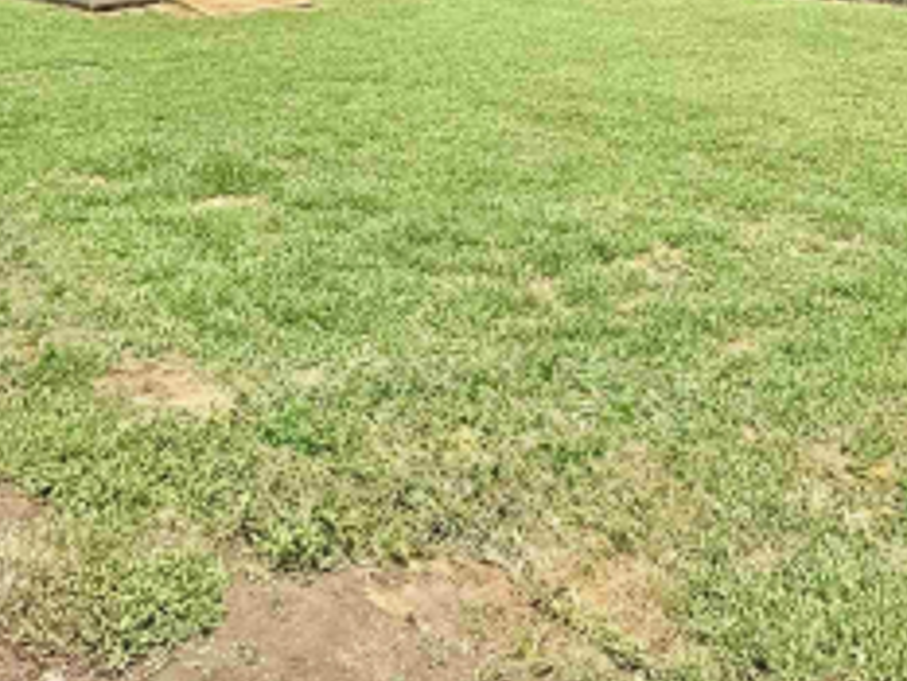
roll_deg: -0.3
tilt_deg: -0.4
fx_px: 1049
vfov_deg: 30.4
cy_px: -144
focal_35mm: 40
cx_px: 594
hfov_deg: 46.2
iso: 64
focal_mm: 2.22
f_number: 2.2
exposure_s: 1/1368
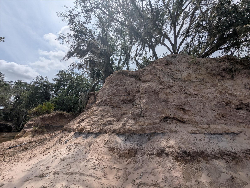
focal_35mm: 16
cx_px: 125
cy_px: 94
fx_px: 116
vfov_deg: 78.2
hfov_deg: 94.4
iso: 49
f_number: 2.2
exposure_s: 1/3717
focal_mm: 2.35
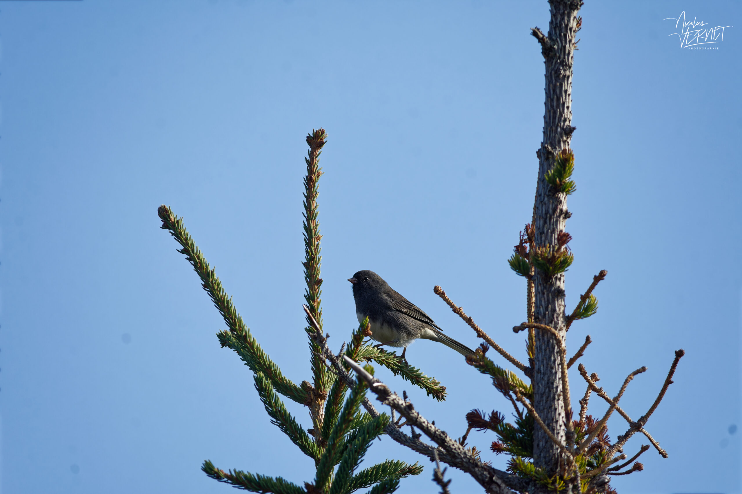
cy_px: 247
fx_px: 15455
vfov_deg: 1.8
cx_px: 371
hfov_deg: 2.8
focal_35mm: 750
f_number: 8
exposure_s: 1/1000
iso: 360
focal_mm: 500
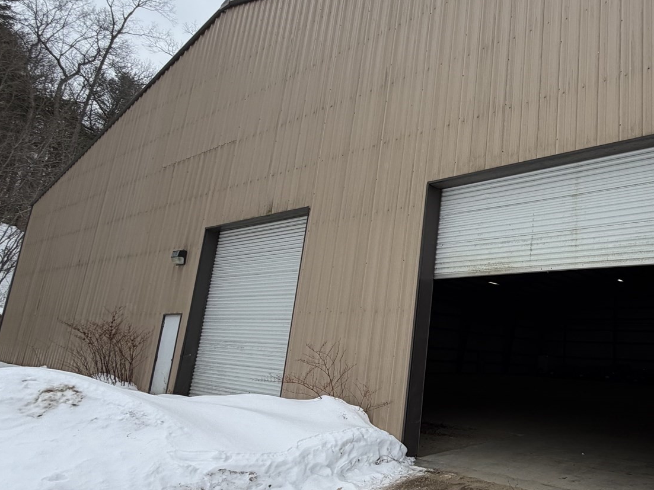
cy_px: 263
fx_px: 491
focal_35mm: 26
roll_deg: -3.5
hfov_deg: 61.1
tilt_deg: +12.7
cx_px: 534
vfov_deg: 53.0
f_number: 2.2
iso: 32
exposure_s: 1/770
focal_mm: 2.22
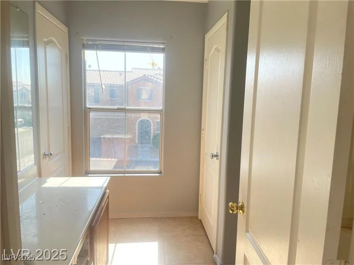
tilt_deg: -7.4
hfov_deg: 67.3
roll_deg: -0.8
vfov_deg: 53.1
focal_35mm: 26
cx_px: 177
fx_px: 266
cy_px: 132
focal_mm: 4.2
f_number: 1.6
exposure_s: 1/458
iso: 50
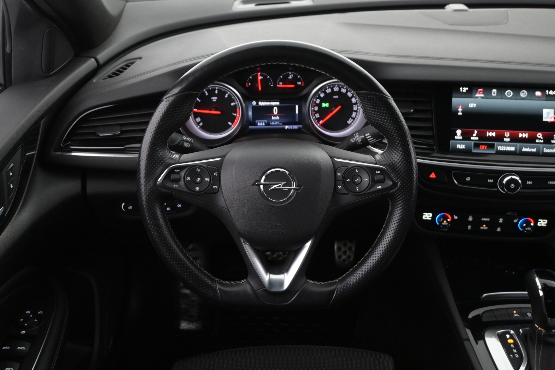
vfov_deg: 36.9
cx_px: 278
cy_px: 185
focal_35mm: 36
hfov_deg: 53.1
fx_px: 555
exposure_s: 1/40
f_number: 4.2
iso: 2500
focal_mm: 24
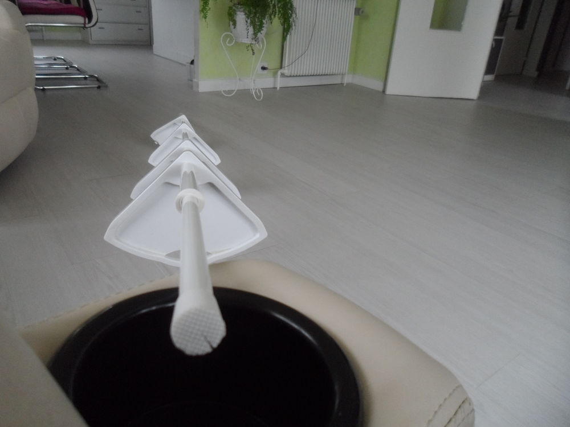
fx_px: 428
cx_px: 285
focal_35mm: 26
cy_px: 214
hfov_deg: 67.3
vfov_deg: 53.1
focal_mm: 4.9
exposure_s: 1/30
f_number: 3.3
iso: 320
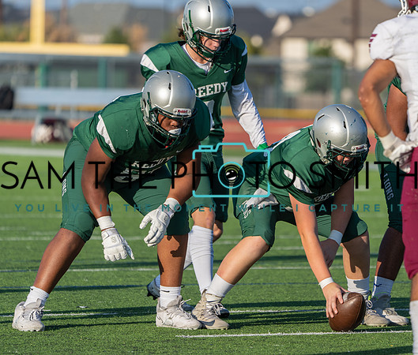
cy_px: 191
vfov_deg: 4.1
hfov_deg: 4.8
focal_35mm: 391
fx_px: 4964
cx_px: 286
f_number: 5.6
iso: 125
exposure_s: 1/500
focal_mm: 312
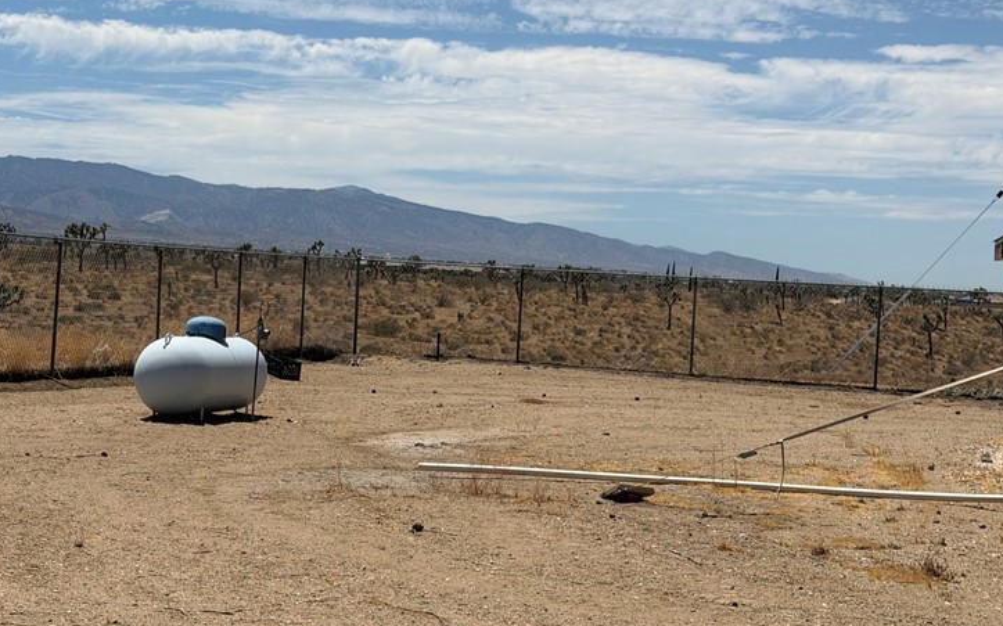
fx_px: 1968
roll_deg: -2.7
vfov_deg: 18.1
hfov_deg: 28.5
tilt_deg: +0.3
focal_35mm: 72
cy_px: 327
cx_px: 369
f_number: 1.78
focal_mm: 6.76
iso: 64
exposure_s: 1/11364
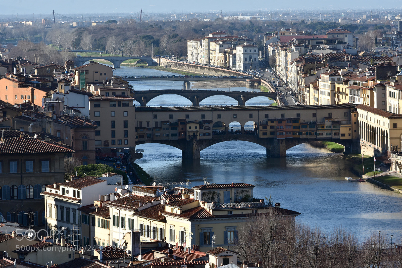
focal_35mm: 210
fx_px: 2344
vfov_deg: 6.5
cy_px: 134
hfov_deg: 9.8
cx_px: 201
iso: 200
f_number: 13
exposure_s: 1/200
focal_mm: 140
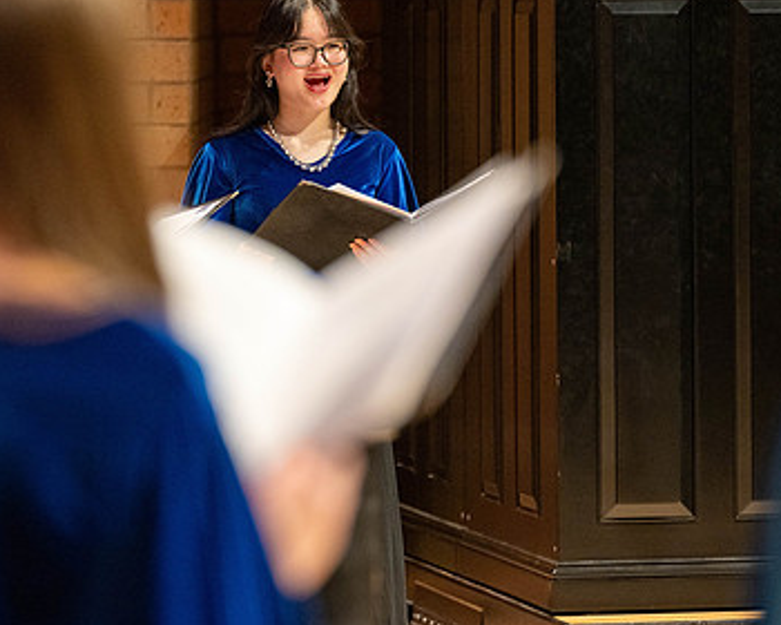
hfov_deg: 6.2
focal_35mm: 311
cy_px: 224
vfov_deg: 5.0
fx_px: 7189
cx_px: 426
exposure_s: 1/200
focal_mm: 200
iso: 3200
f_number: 4
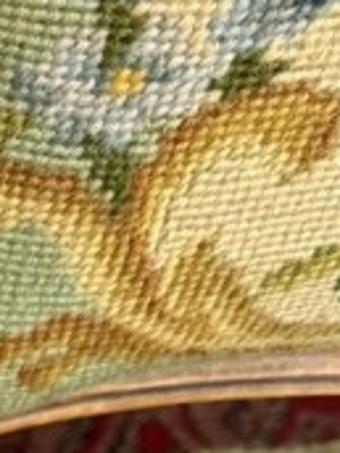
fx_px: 2187
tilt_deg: -76.8
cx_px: -511
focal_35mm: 167
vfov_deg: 10.1
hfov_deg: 8.1
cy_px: 1154
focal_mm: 6.76
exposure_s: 1/50
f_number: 1.78
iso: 250
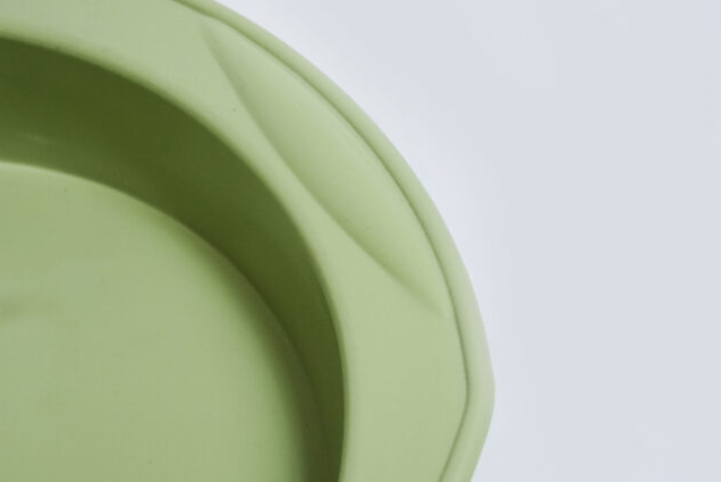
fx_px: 1543
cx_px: 336
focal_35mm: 77
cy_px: 223
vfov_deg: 17.7
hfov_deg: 26.3
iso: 6400
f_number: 16
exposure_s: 1/160
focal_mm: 70
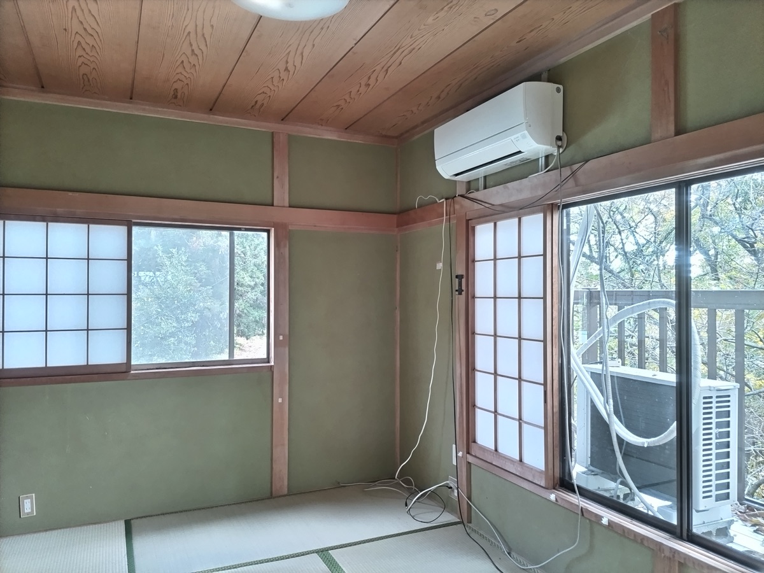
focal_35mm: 26
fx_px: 574
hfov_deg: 67.3
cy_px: 286
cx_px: 382
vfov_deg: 53.1
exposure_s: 1/60
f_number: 1.79
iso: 826
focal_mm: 4.8
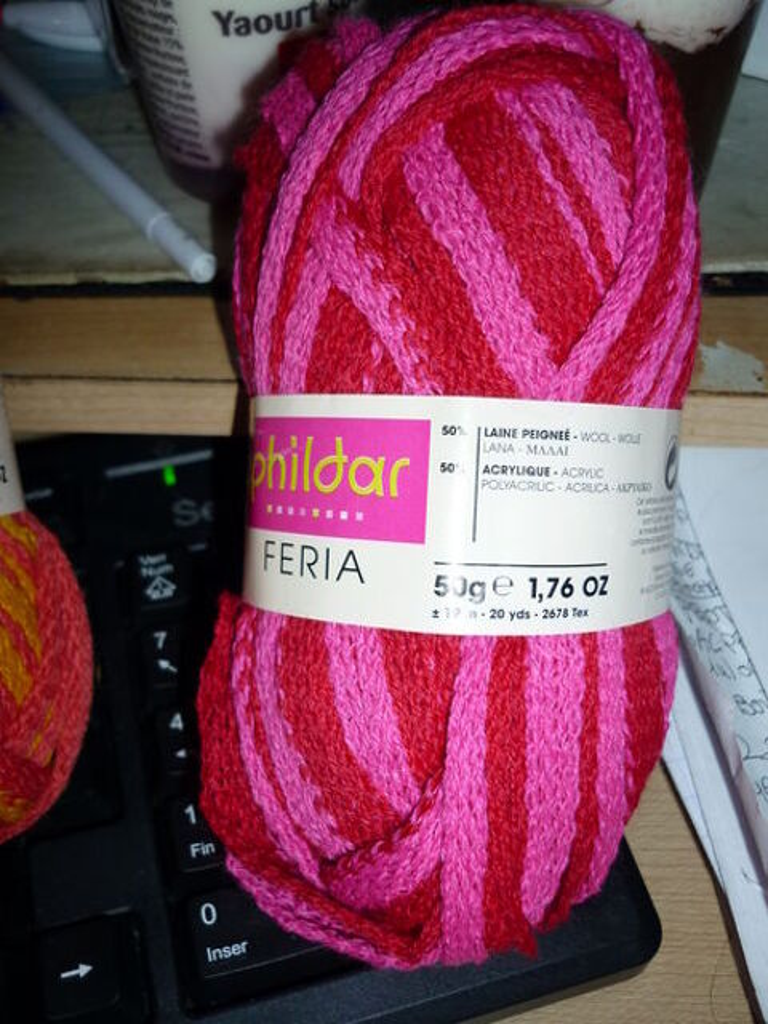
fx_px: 976
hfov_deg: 42.9
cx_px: 384
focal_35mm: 33
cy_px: 512
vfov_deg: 55.4
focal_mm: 5.5
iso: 100
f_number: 2.8
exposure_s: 1/60
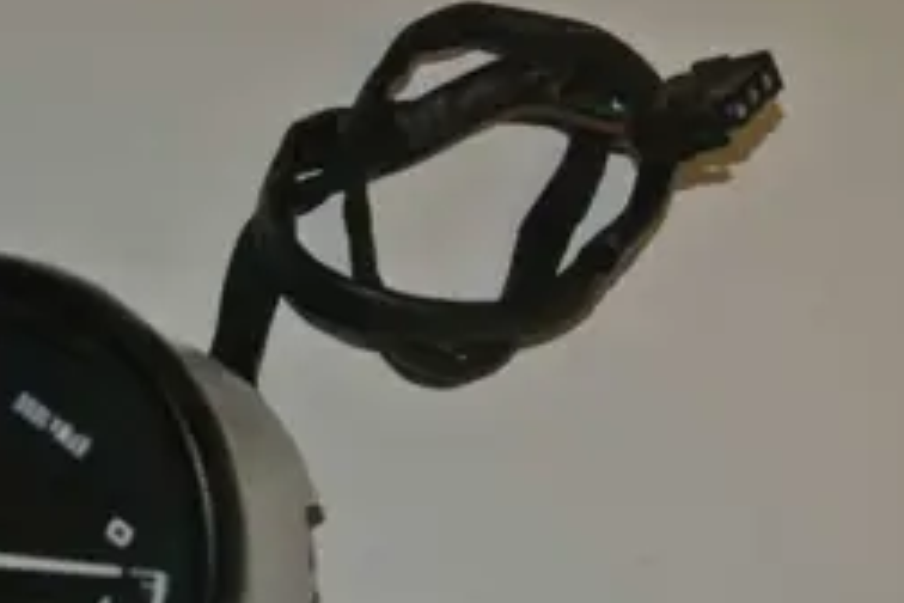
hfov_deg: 25.9
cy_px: 406
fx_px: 1933
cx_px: 197
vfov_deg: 17.7
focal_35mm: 77
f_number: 4
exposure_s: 1/60
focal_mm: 13.6
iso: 200
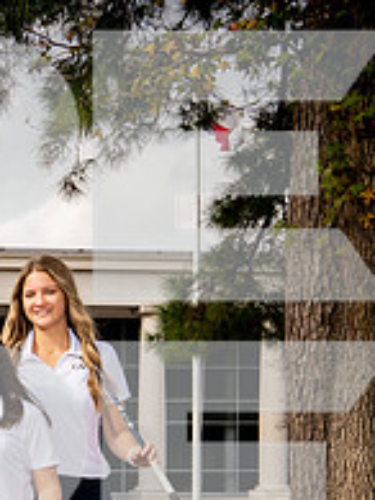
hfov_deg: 15.3
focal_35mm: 86
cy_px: 478
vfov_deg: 22.1
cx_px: -257
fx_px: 1244
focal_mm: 30
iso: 160
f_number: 8
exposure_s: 1/250
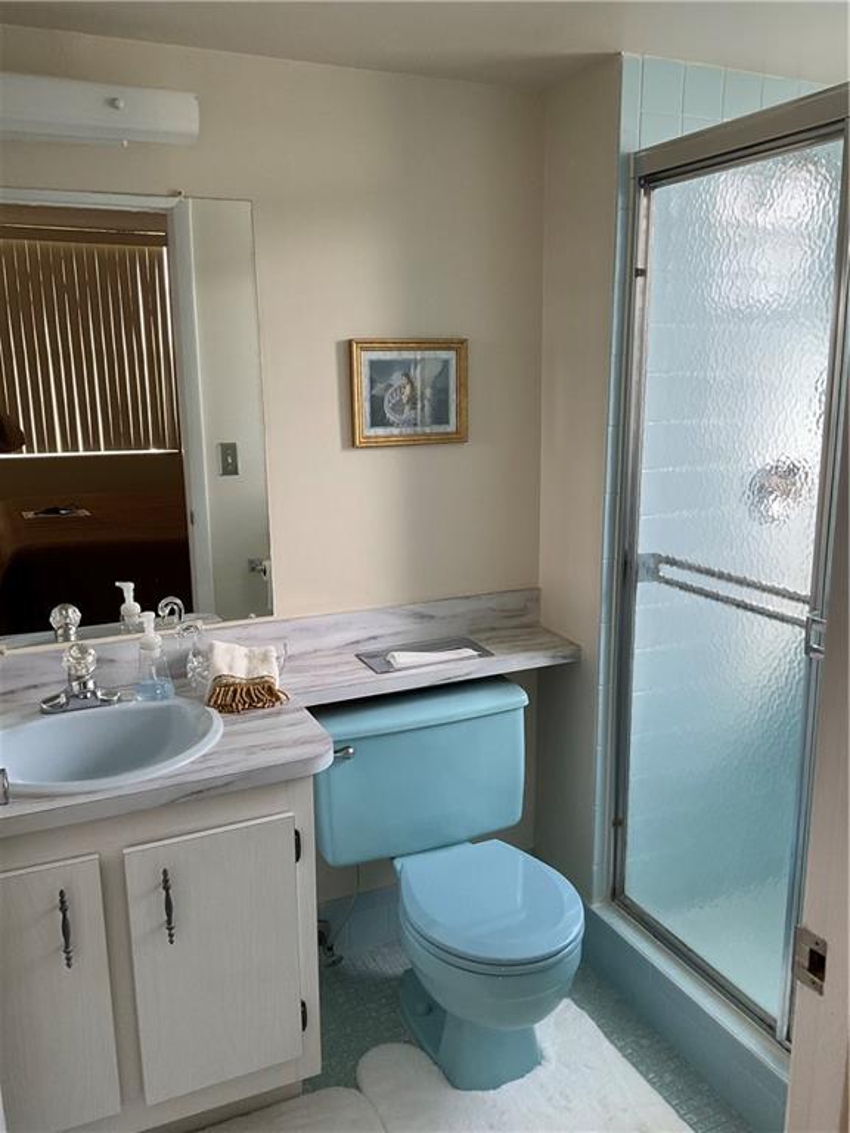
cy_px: 566
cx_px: 425
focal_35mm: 29
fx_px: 949
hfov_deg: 48.2
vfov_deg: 61.7
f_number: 1.8
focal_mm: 3
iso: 64
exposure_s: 1/121
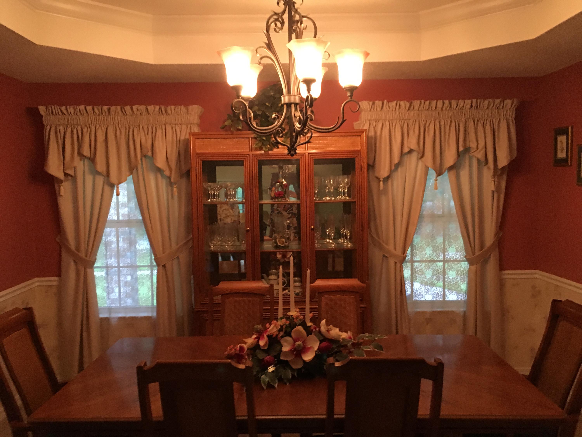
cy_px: 218
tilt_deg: -4.3
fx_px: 488
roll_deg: +0.7
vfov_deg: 48.2
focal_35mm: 29
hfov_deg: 61.7
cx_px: 291
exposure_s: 1/20
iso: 200
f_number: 2.2
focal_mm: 4.15
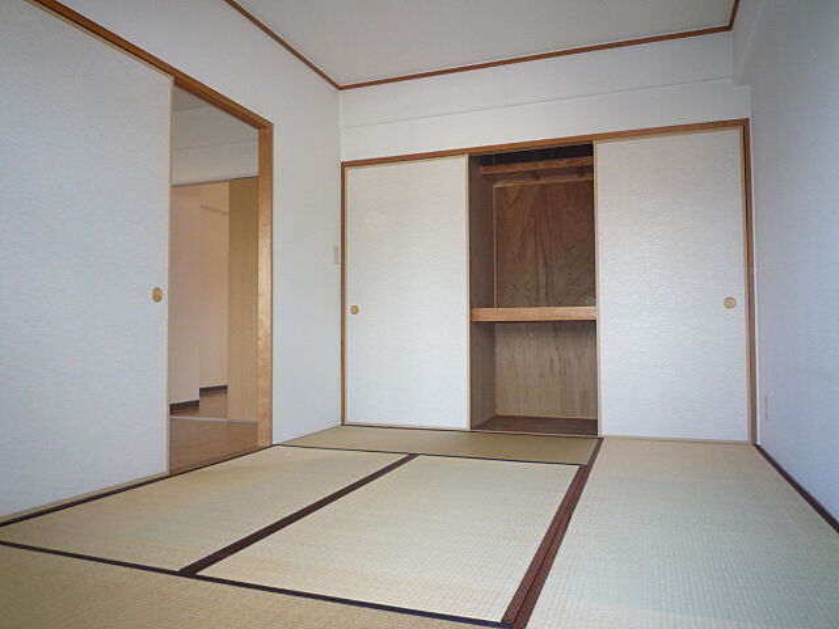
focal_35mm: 25
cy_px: 314
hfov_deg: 69.4
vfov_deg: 54.9
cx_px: 420
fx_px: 606
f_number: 2.8
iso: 100
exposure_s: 1/40
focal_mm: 4.4
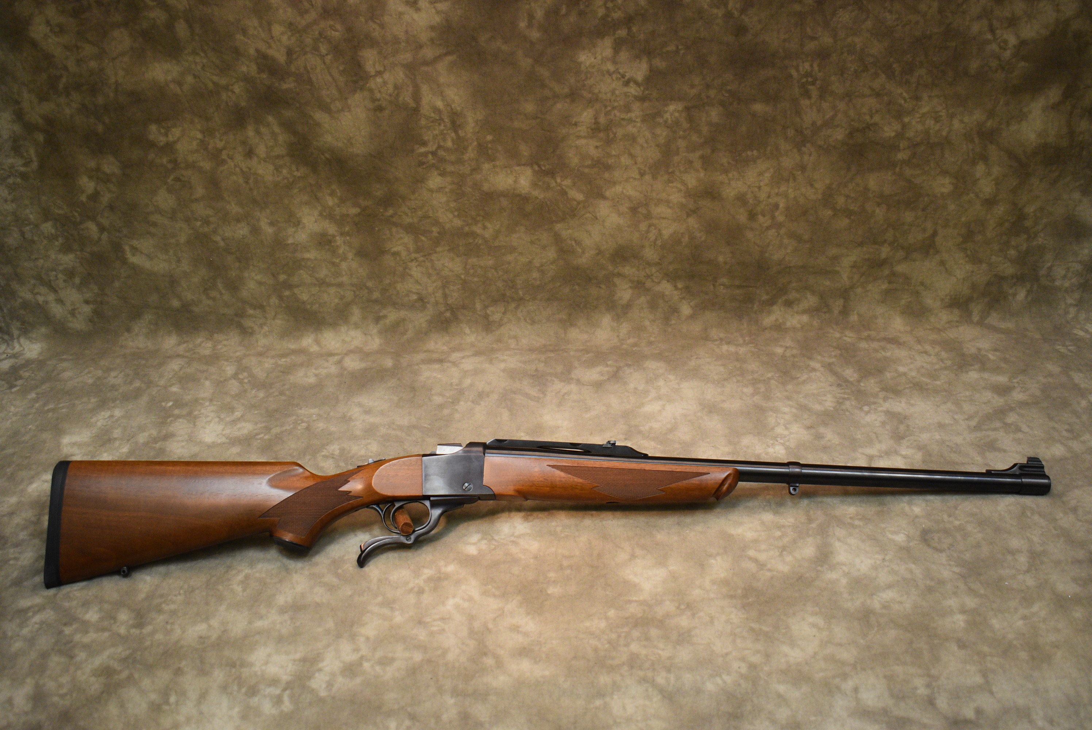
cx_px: 546
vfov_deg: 35.6
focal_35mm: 38
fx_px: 1138
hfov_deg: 51.2
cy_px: 365
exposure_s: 1/125
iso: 1400
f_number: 4
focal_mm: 25
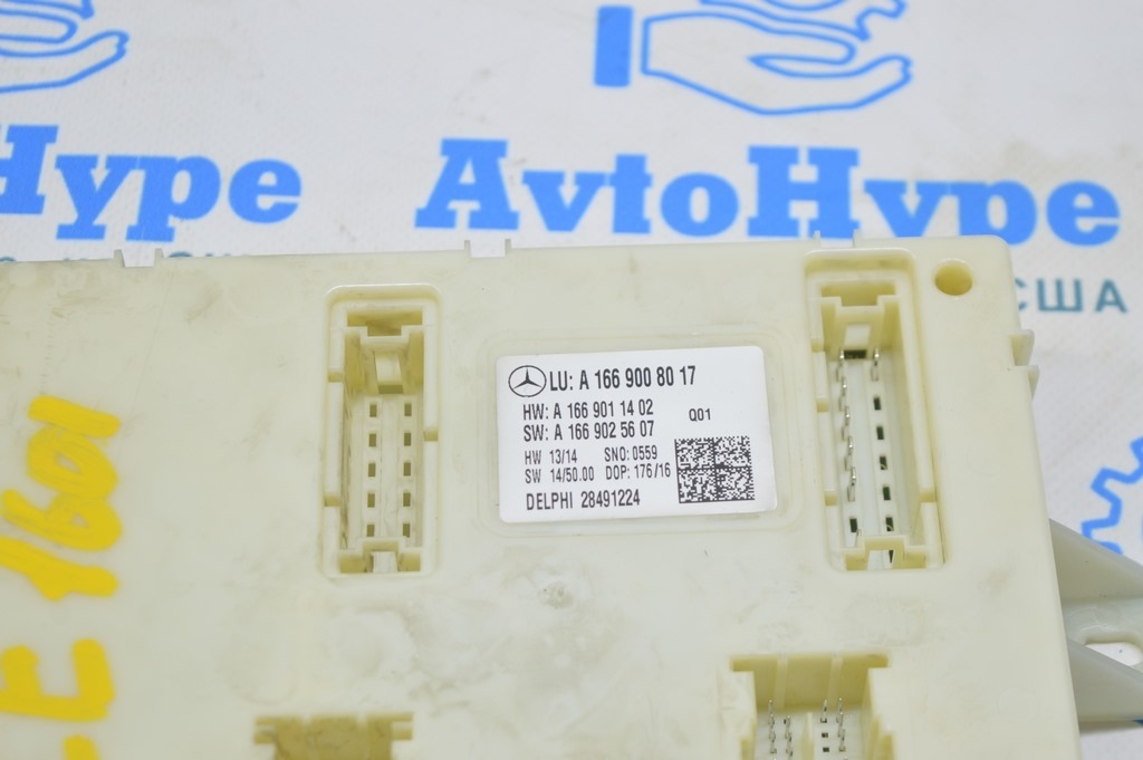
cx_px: 572
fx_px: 2617
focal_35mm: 82
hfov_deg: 24.6
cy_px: 380
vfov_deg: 16.5
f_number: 5.6
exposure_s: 1/20
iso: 400
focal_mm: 55
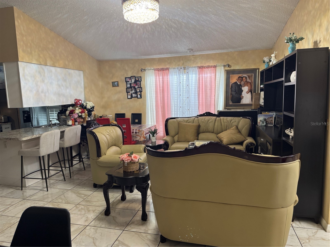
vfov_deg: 56.8
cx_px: 165
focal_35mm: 24
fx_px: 229
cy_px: 124
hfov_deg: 71.6
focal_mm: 6.76
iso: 250
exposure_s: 1/60
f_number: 1.78
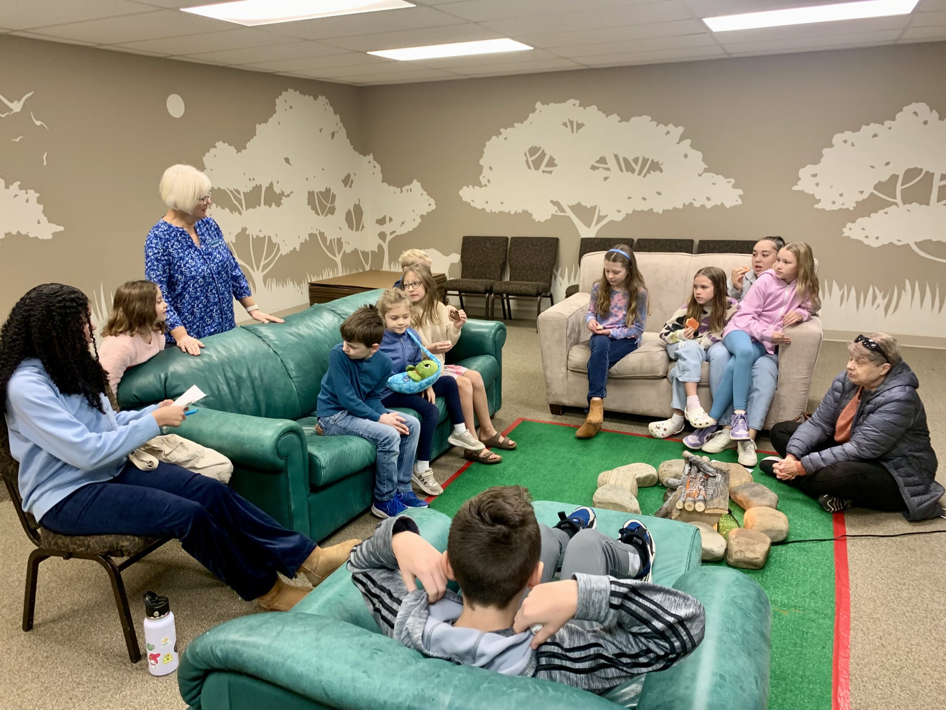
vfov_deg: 53.1
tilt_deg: -13.9
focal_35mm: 26
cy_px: 355
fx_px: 711
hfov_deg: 67.3
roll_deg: +1.9
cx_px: 473
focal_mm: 4.25
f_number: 1.8
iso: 125
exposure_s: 1/60
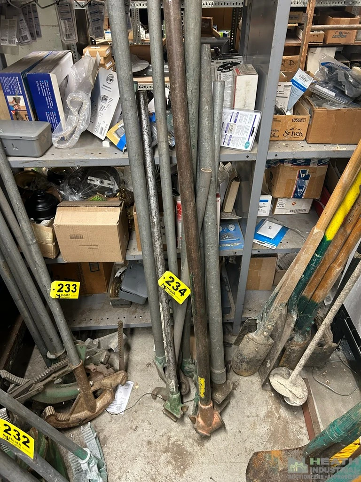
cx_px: 180
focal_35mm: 26
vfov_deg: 67.3
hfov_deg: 53.1
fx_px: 362
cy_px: 241
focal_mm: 5.7
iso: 320
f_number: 1.5
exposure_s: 1/60
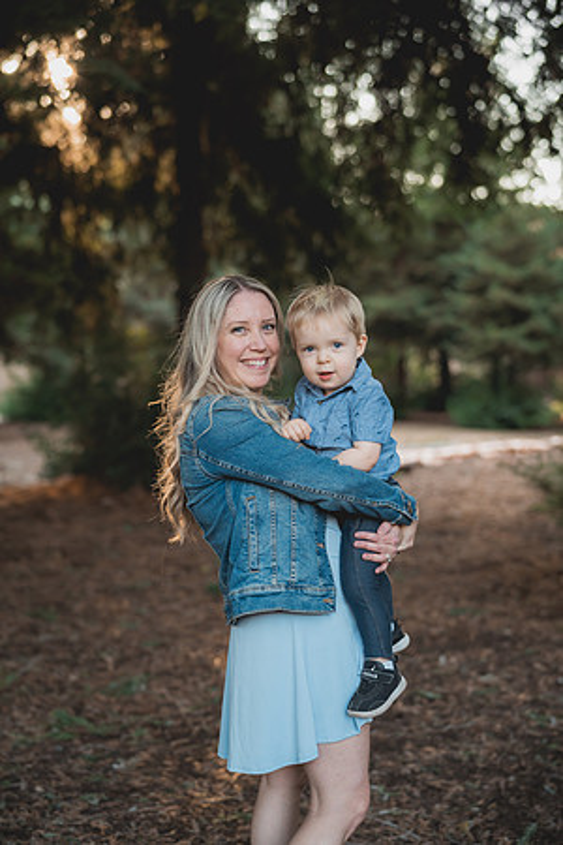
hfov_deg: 27.0
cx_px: 282
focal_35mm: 50
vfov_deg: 39.6
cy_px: 422
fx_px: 1173
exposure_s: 1/500
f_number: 2
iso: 640
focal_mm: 50
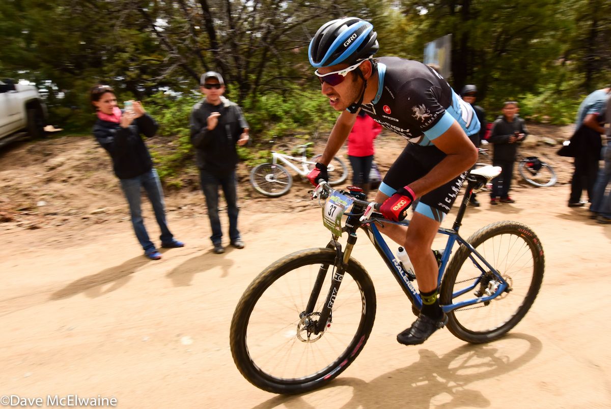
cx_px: 306
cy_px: 204
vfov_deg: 67.6
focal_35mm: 18
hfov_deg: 89.9
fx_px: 306
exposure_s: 1/250
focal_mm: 18
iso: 800
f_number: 22
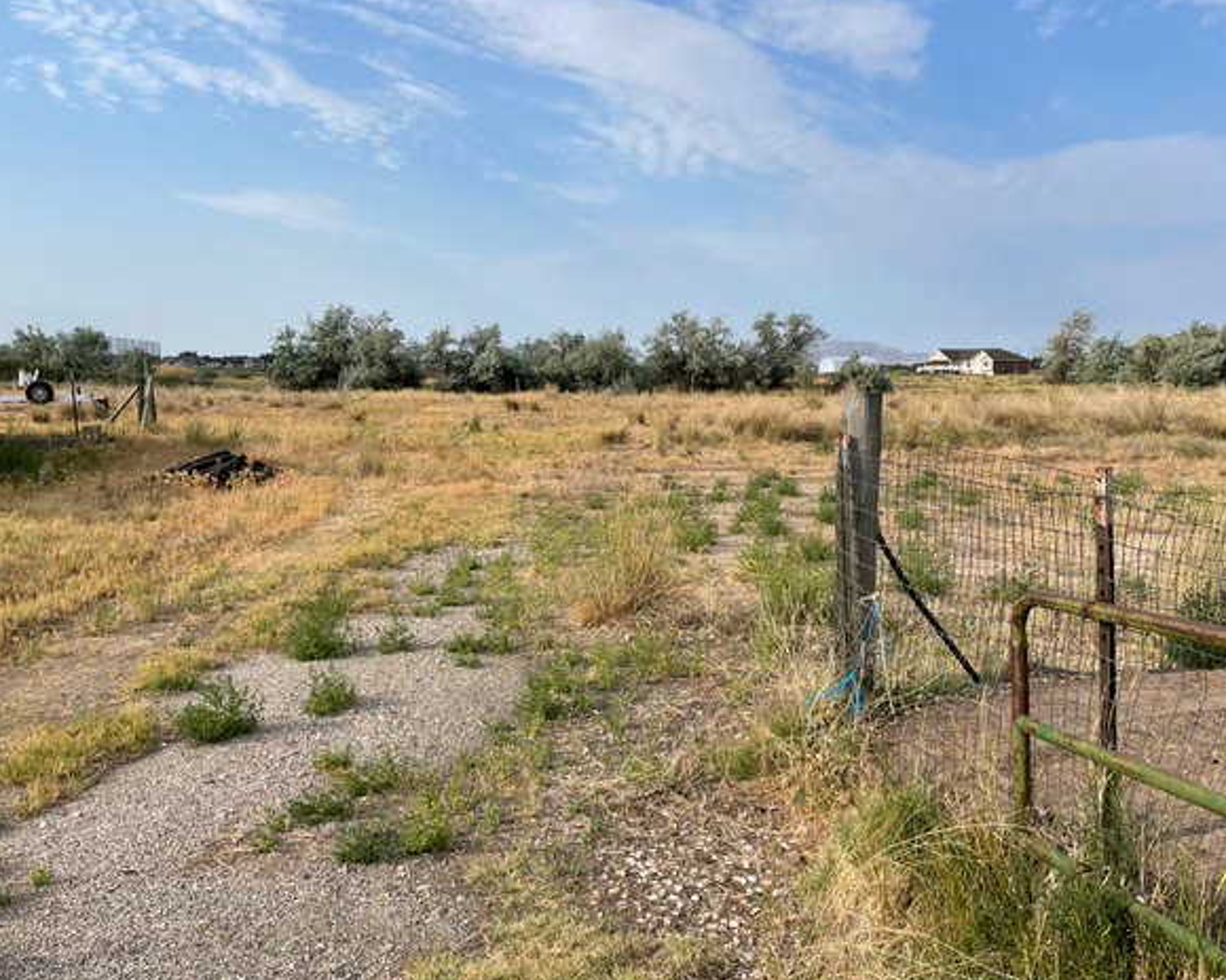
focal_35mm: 28
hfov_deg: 62.2
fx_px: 1016
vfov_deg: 51.5
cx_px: 602
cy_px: 486
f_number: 1.6
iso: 32
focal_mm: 4.2
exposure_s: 1/3731
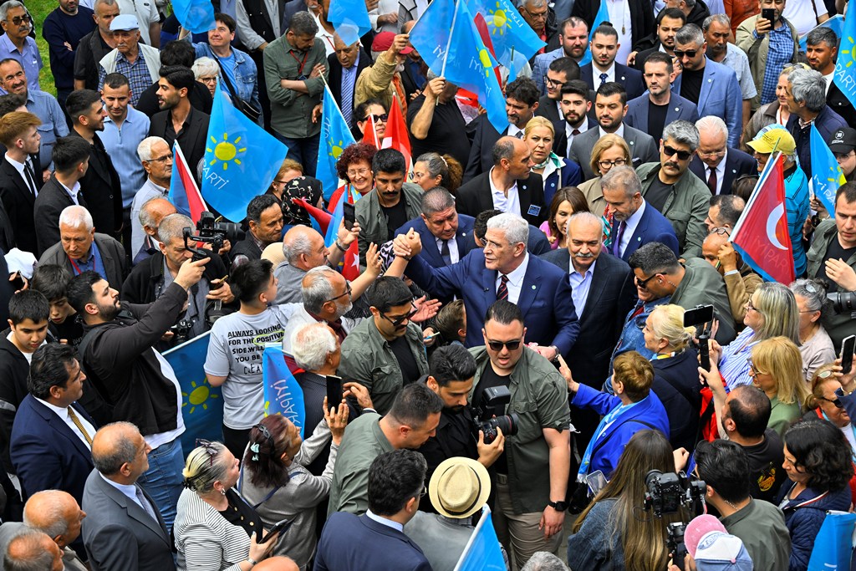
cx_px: 428
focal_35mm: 72
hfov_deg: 28.1
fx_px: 1712
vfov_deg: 18.9
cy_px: 286
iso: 320
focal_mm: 72
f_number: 7.1
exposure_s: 1/640
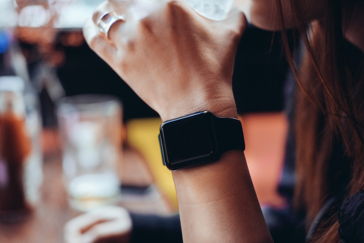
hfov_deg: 37.5
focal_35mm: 53
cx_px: 182
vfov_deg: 25.5
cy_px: 122
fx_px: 536
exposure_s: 1/300
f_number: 2
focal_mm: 35
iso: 1600
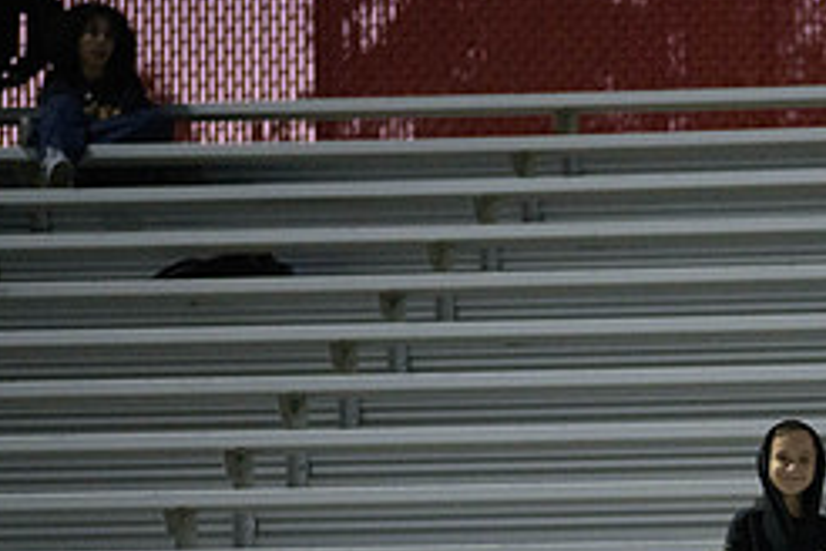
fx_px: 8099
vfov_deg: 3.9
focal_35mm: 353
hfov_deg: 5.8
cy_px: 630
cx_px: 923
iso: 10000
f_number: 2.8
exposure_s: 1/640
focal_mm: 150
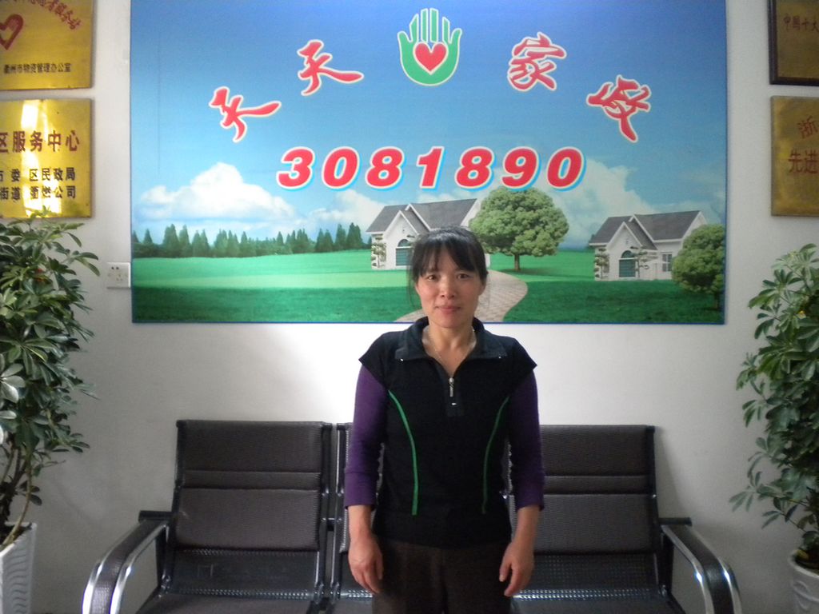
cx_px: 410
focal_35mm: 35
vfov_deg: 40.7
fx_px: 828
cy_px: 307
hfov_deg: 52.6
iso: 555
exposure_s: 1/8.8
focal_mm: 6.3
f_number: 3.1
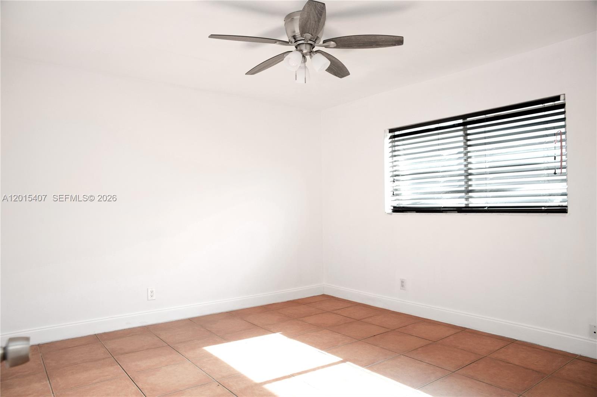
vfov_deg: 53.0
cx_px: 298
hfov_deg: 73.8
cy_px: 198
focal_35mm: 24
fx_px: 398
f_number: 6.3
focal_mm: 24
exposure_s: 1/100
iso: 1000
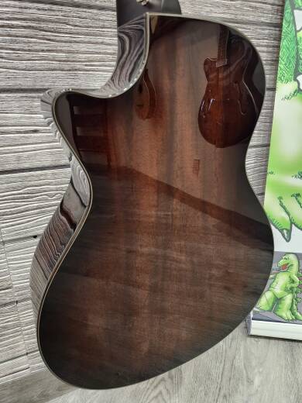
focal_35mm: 23
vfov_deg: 73.9
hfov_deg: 58.9
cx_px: 151
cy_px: 202
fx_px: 268
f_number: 1.8
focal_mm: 5.54
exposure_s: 1/60
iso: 640
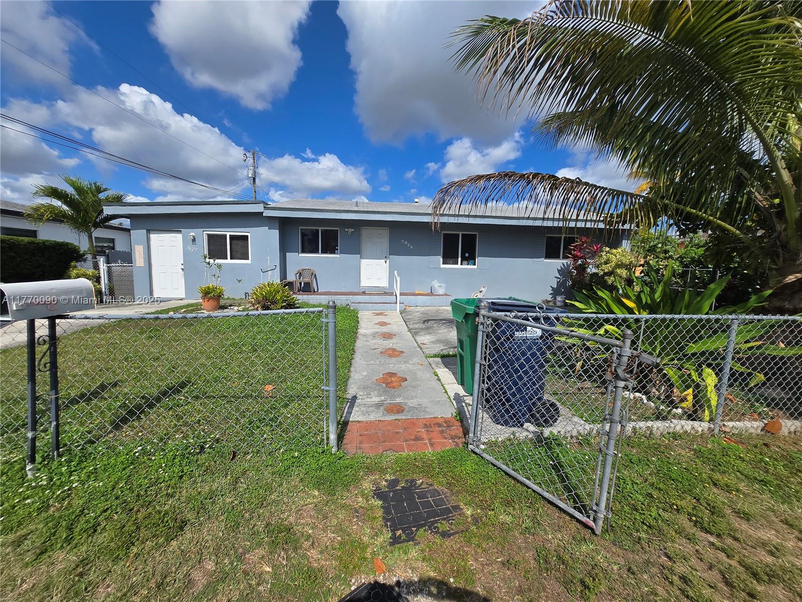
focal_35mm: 13
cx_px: 401
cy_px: 301
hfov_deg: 106.2
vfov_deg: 89.9
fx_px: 301
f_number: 2.2
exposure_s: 1/1864
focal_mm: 1.7
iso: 25
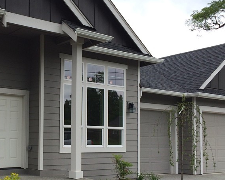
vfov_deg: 29.5
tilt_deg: +1.2
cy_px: 123
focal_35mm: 51
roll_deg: -1.1
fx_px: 340
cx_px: 41
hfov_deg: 35.3
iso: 32
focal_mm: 4.15
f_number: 2.2
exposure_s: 1/1053
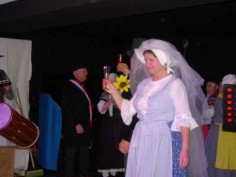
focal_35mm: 61
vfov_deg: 24.0
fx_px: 416
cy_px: 88
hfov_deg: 31.7
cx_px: 118
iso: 173
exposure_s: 1/140
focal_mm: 12.7
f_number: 3.5
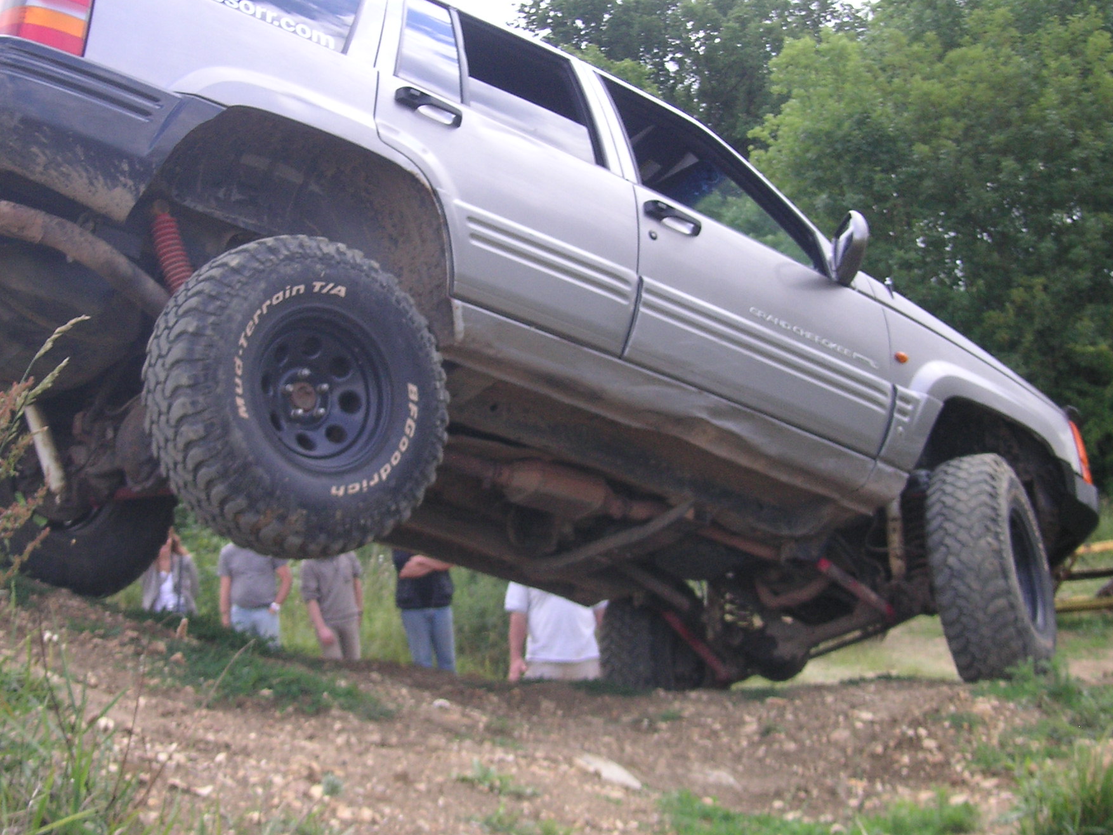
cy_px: 412
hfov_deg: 35.4
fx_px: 1736
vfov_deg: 27.0
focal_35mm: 54
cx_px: 442
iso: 50
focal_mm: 6.1
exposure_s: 1/45
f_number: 2.8
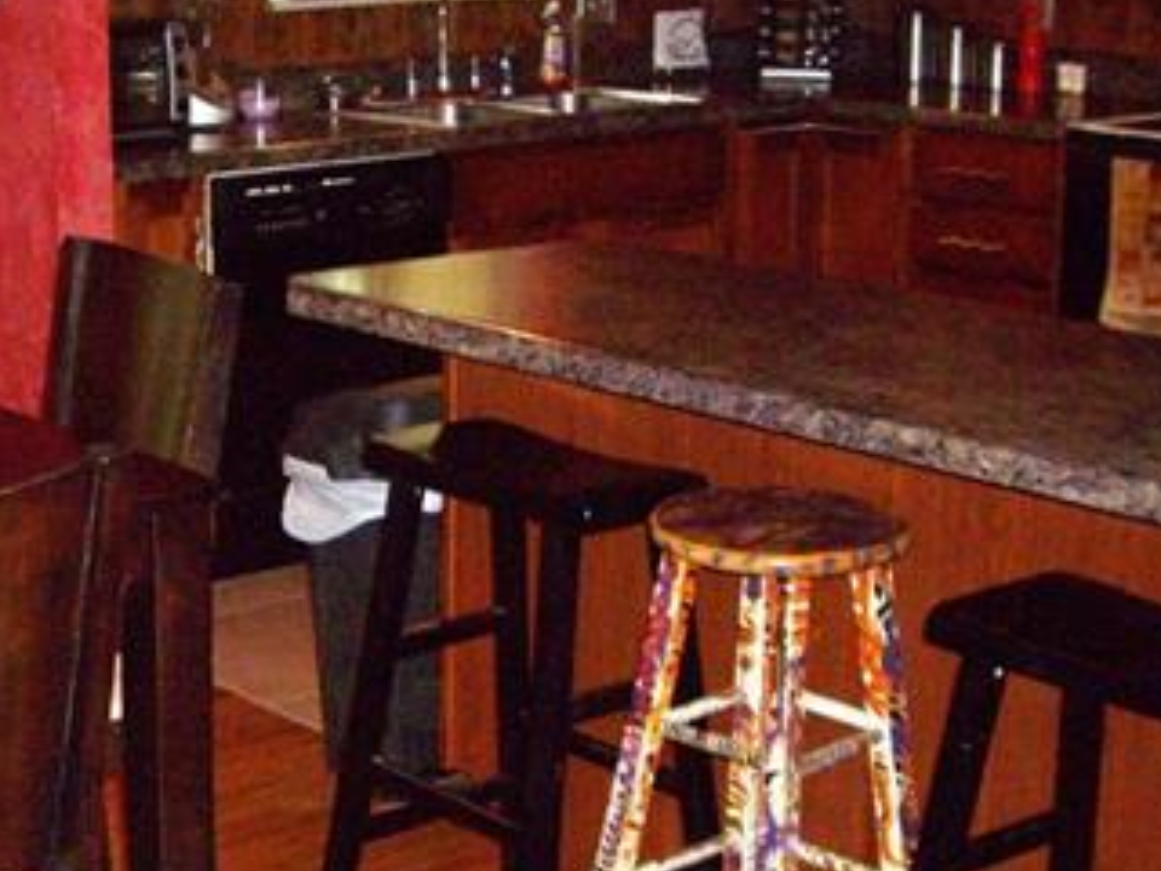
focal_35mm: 76
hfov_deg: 25.1
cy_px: 425
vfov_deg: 19.4
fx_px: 2549
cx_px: 196
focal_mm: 6.2
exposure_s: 1/40
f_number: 2.7
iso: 400
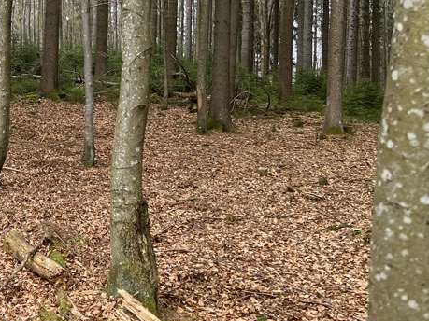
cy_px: 59
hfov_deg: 31.5
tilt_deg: +1.6
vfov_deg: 24.8
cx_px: 33
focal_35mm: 58
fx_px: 719
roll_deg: -1.3
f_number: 1.5
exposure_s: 1/309
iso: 50
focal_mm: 5.7
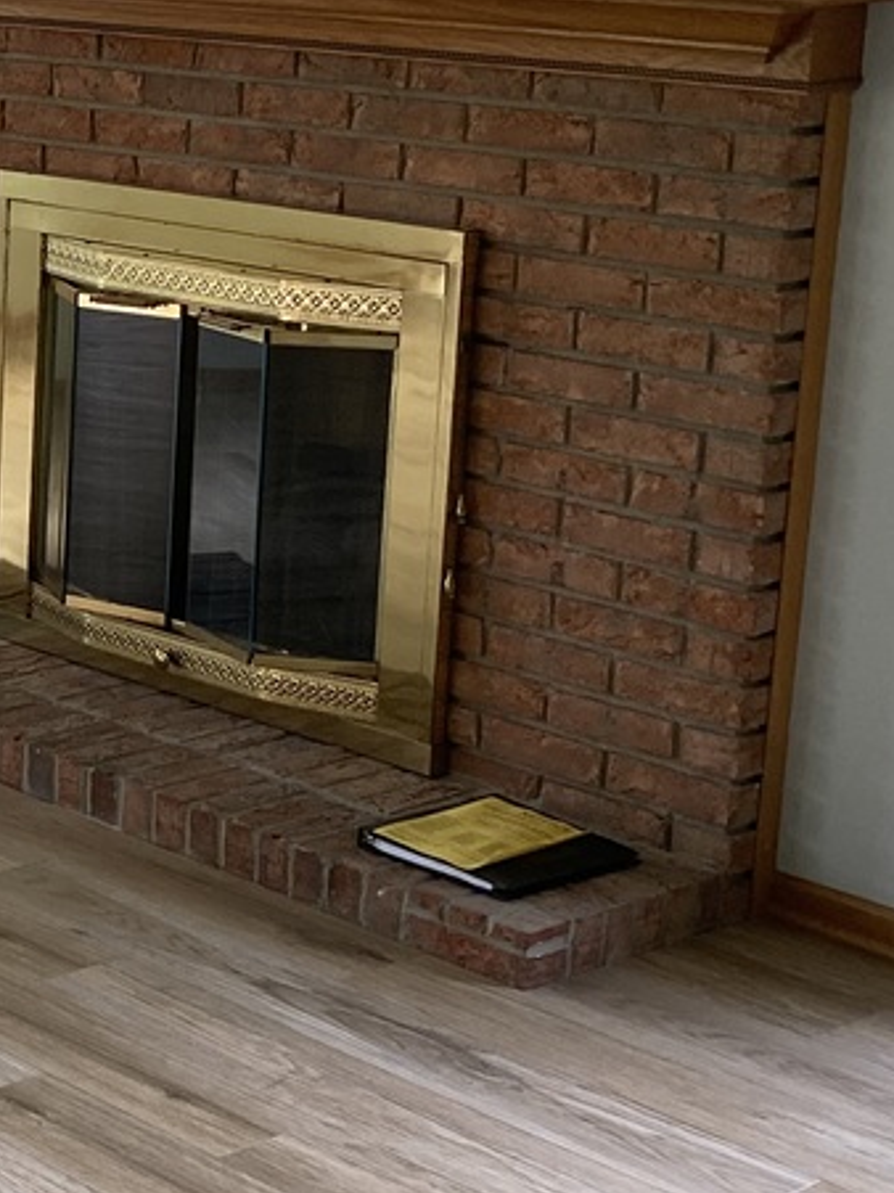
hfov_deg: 16.2
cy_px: 439
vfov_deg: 23.5
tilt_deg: -11.5
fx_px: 2859
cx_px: -471
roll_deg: -0.3
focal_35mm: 83
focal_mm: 4.25
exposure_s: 1/121
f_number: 1.8
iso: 125
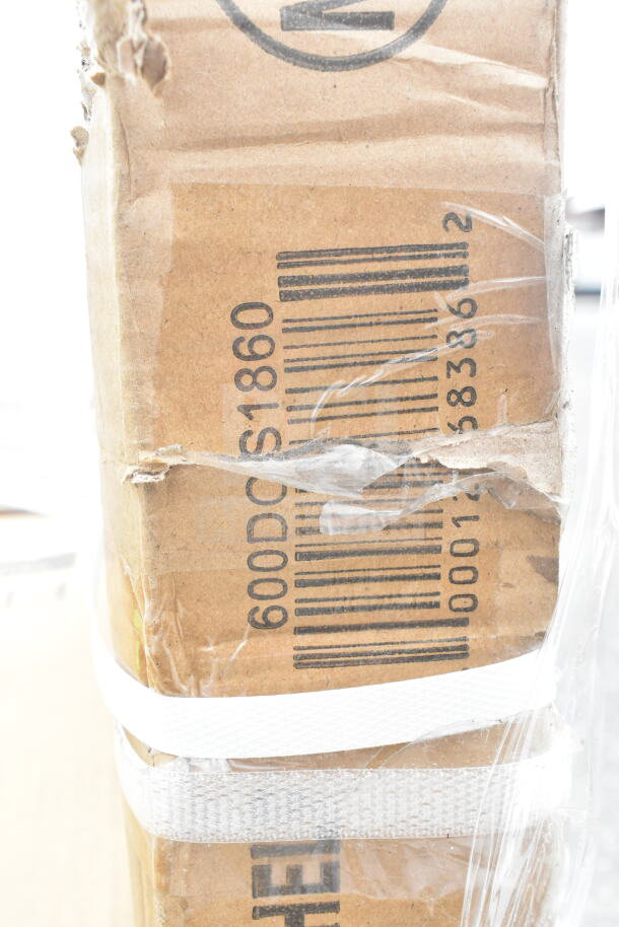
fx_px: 1005
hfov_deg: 34.2
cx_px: 310
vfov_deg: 49.5
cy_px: 464
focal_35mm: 39
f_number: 10
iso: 1600
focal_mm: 26
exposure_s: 1/400
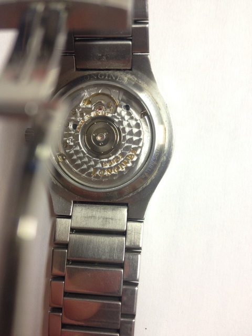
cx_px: 126
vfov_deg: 52.6
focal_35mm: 35
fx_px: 340
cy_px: 168
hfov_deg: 40.7
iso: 80
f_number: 2.4
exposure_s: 1/20
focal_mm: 4.28
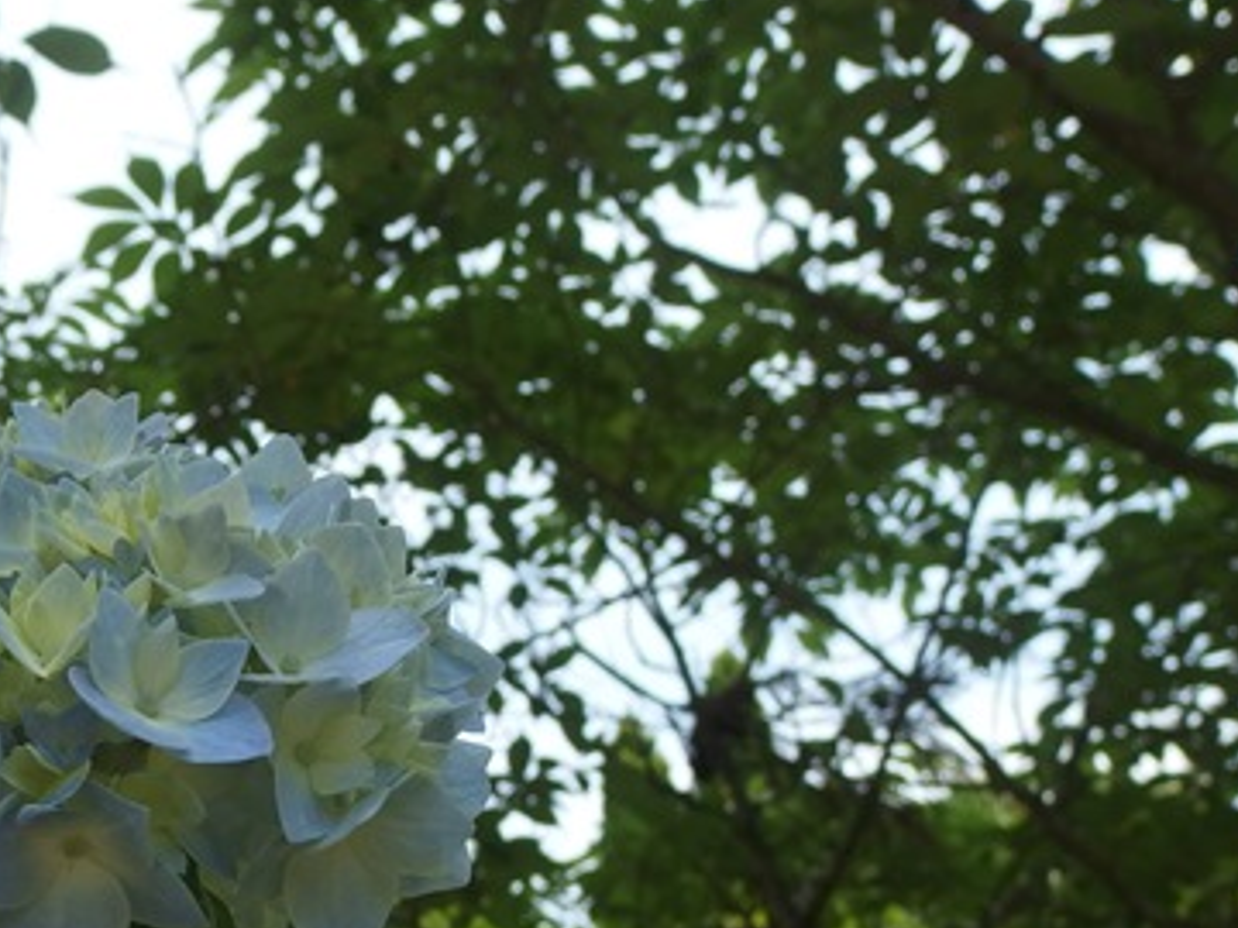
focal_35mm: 52
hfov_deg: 34.1
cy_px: 839
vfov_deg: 27.0
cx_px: 48
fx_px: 1860
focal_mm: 4.7
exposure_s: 1/500
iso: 100
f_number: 4
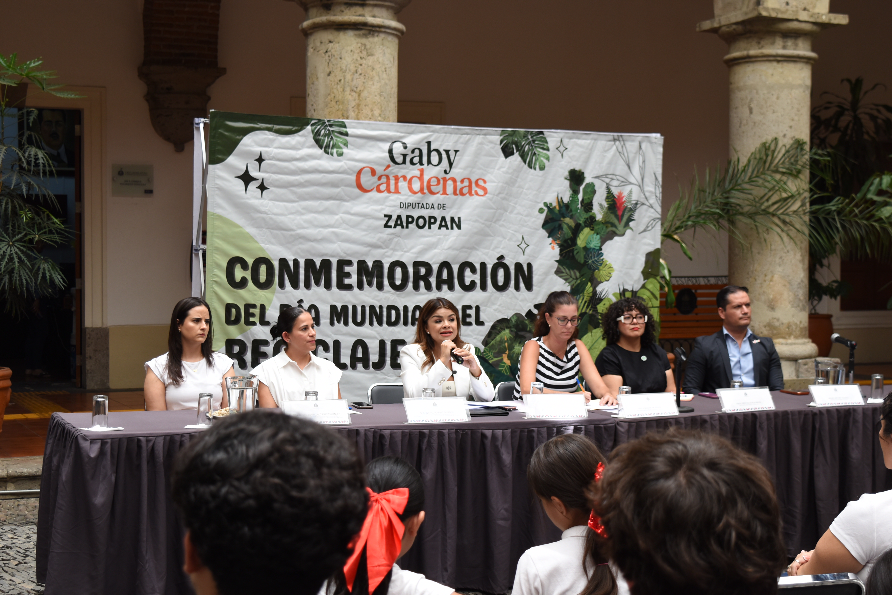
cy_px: 298
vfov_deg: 23.8
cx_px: 446
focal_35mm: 57
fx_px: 1413
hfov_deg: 35.0
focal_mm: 38
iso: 250
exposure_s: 1/200
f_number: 5
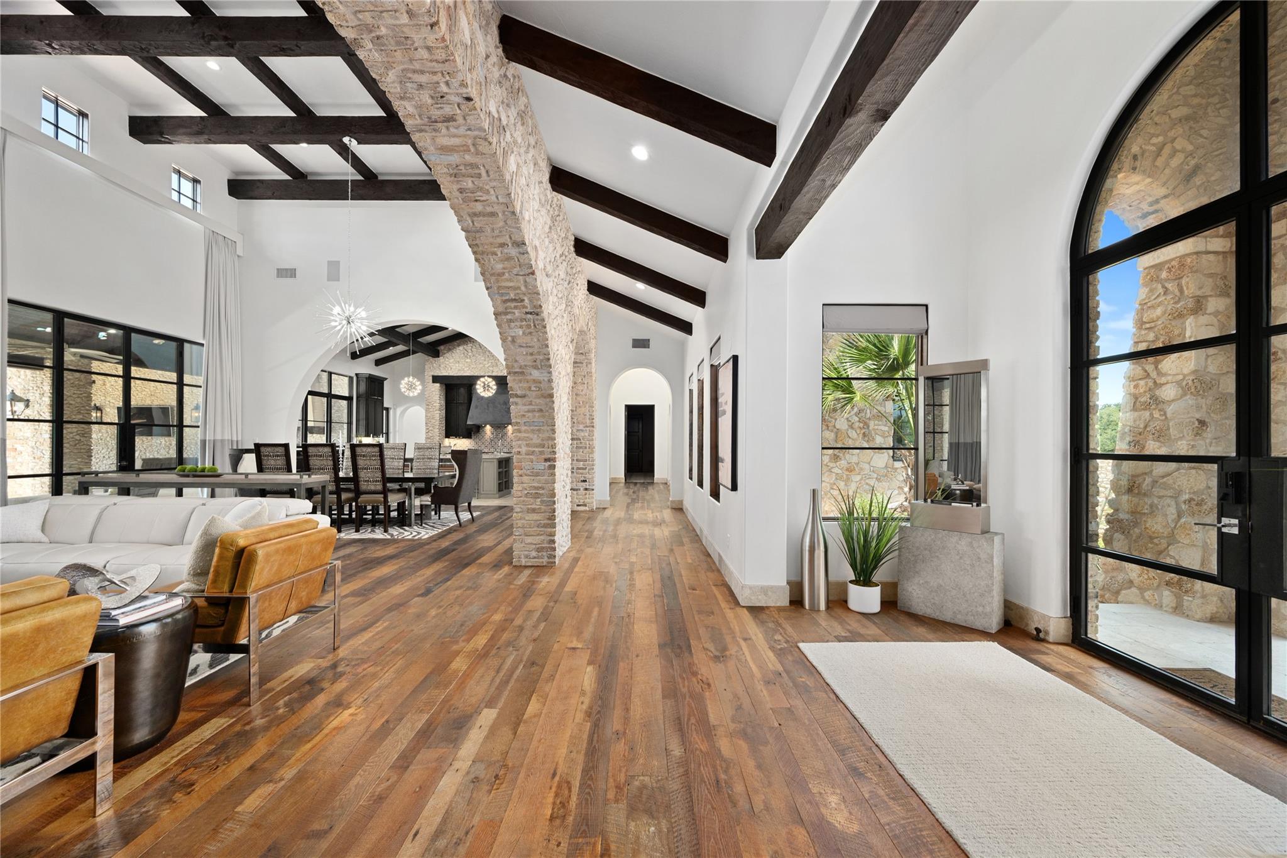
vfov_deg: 81.2
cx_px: 644
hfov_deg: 104.3
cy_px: 429
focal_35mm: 14
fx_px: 500
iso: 800
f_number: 8
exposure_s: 1/15
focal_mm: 14
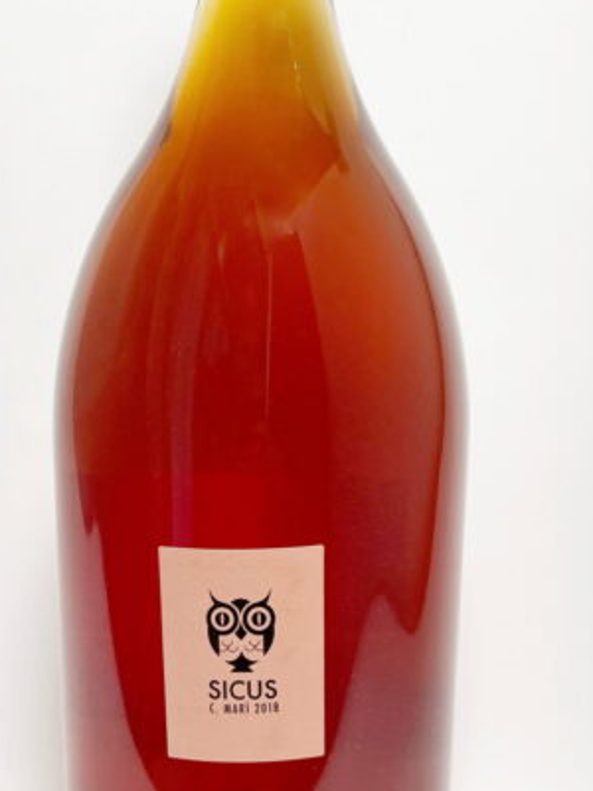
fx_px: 1188
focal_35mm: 52
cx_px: 281
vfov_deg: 36.7
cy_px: 310
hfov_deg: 28.0
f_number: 1.6
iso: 32
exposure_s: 1/322
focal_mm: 4.2
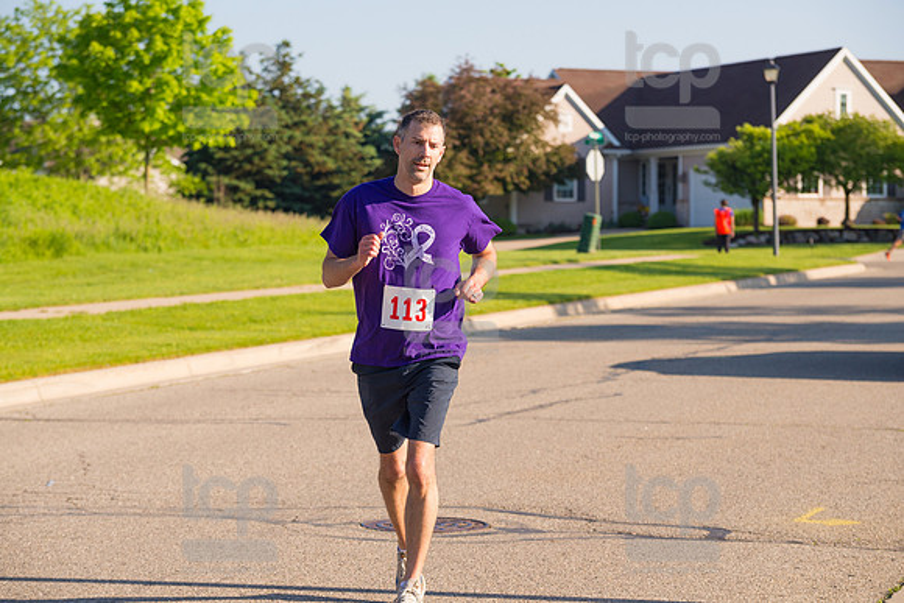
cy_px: 302
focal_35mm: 105
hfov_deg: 19.5
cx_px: 452
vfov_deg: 13.0
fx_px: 2637
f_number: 5.6
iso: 400
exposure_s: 1/1250
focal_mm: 105
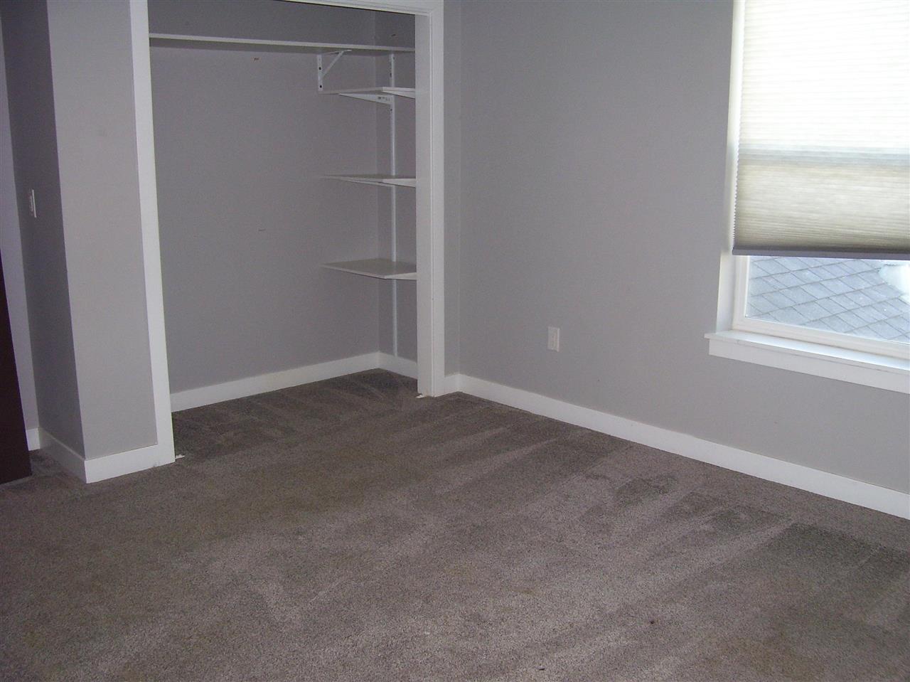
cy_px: 341
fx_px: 893
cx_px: 455
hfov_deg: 54.0
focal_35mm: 34
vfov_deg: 41.8
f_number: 2.7
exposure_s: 1/60
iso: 125
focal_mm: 5.6
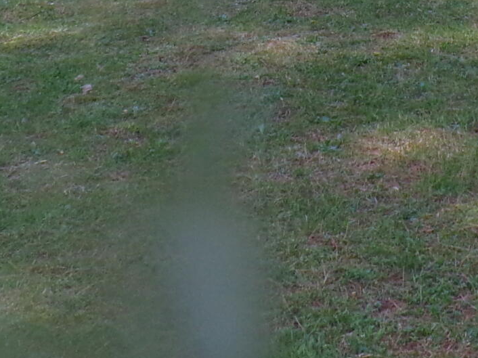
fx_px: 1408
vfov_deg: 13.2
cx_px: 429
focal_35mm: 102
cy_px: -264
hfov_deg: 18.9
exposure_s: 1/150
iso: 200
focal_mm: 4.3
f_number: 4.4
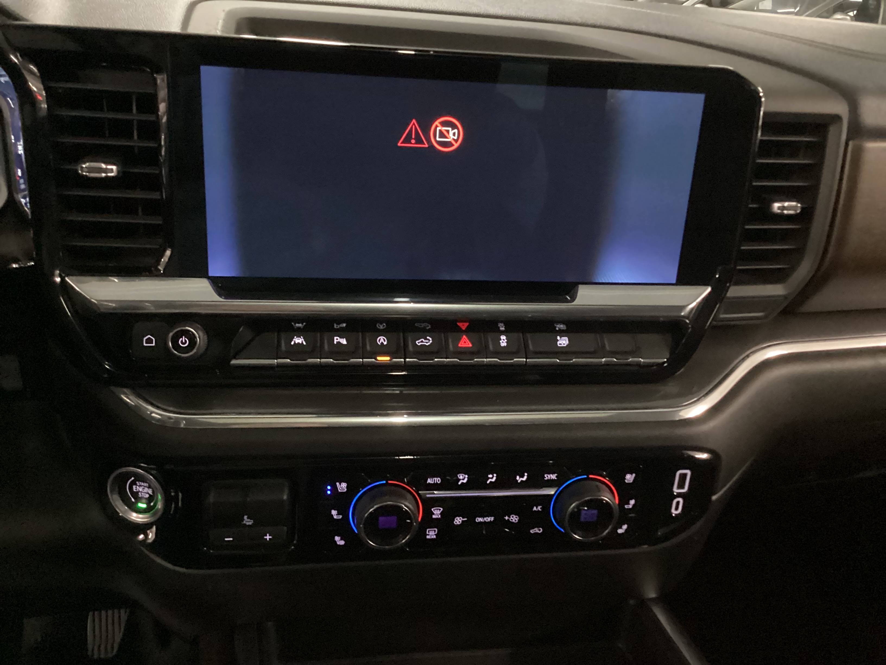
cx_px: 443
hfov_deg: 58.4
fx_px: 793
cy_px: 332
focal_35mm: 31
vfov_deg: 45.4
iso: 800
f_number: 2.4
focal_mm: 3.3
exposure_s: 1/17
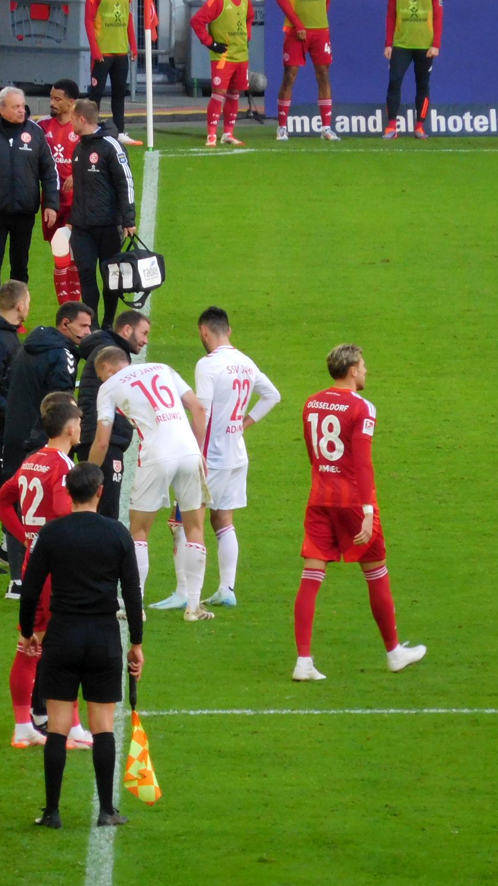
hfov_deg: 2.1
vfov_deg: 3.7
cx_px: 139
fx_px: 13670
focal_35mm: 582
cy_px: 443
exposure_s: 1/125
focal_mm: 71.4
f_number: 6.2
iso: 400
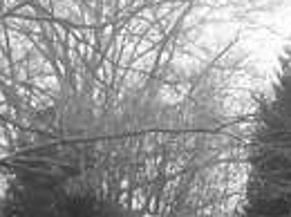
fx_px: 1863
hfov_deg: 8.9
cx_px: 284
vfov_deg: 6.7
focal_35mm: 222
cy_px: 159
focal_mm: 6
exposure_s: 1/207
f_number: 2.7
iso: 80
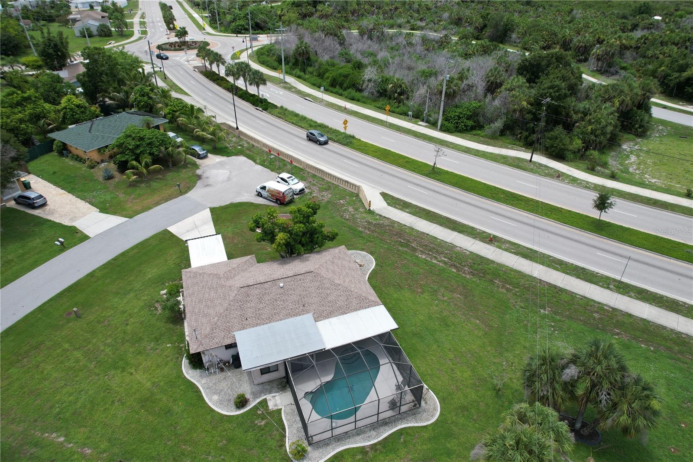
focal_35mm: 22
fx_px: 423
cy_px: 231
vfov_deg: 57.2
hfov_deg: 78.6
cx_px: 346
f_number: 2.8
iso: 100
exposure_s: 1/1600
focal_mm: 8.38
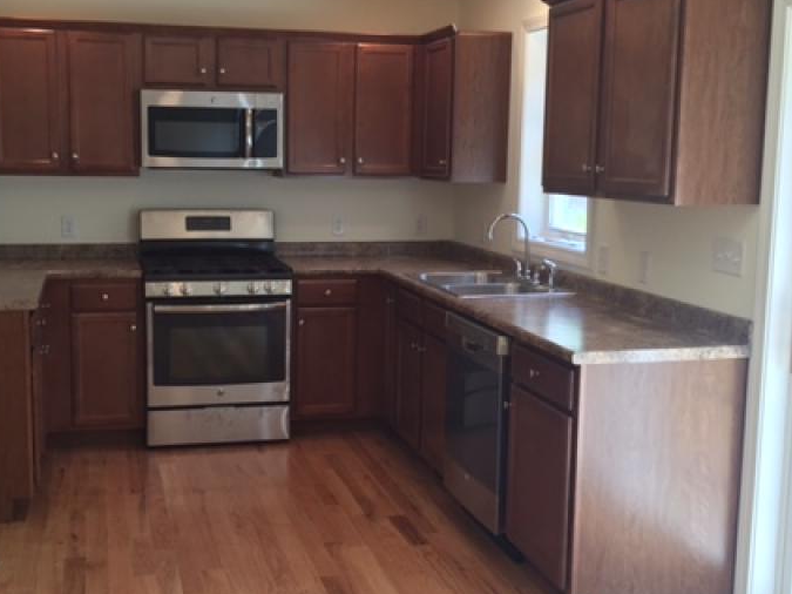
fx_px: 1007
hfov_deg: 42.8
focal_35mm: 44
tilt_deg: -8.9
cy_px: 308
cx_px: 324
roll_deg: -1.5
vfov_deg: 32.9
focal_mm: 4.15
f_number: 2.2
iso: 40
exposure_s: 1/60
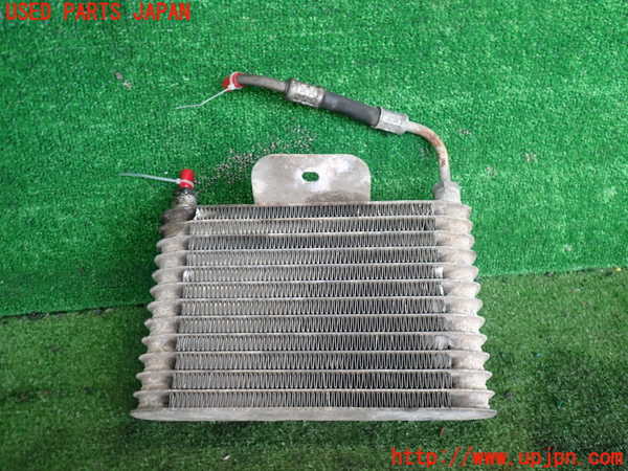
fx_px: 544
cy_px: 236
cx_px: 314
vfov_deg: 46.8
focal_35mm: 30
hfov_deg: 60.0
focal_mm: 5.4
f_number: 2.3
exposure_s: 1/50
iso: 200
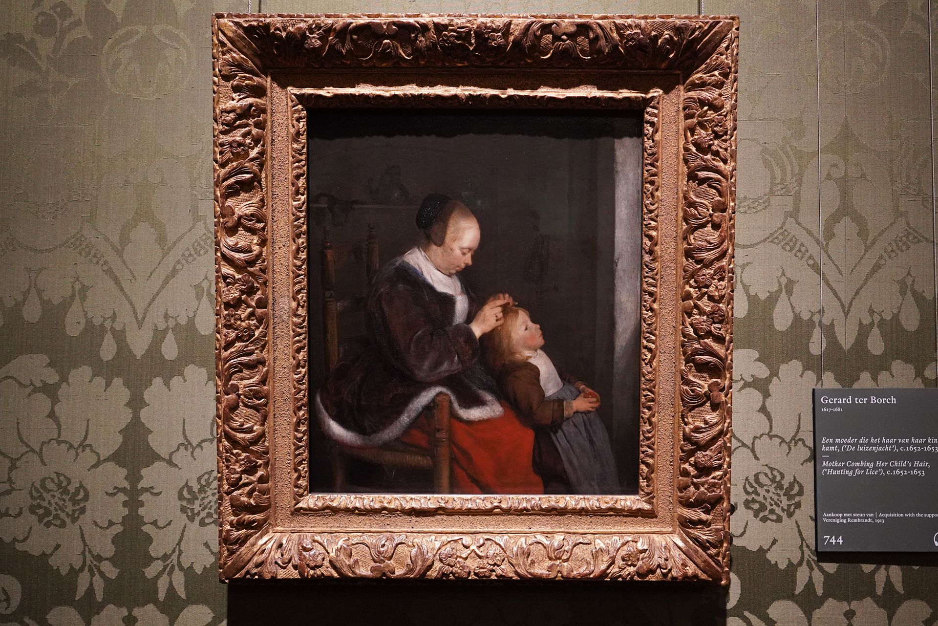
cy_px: 315
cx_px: 473
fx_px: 651
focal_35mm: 25
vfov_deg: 51.3
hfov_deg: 71.5
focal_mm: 24
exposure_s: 1/80
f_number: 3.5
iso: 3200
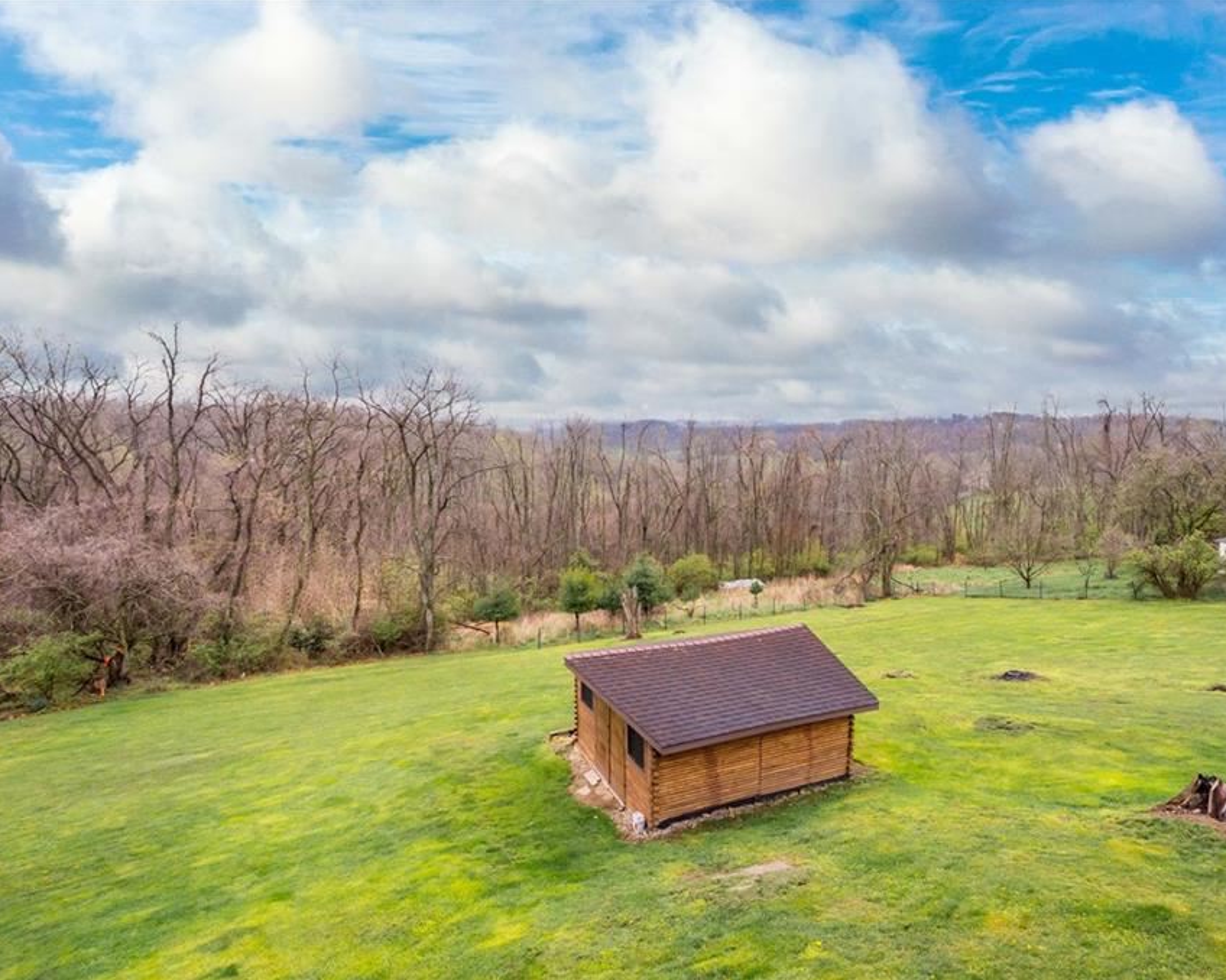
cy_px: 490
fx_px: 617
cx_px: 682
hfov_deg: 89.3
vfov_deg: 77.0
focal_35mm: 17
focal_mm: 10
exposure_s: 1/640
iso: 200
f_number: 7.1
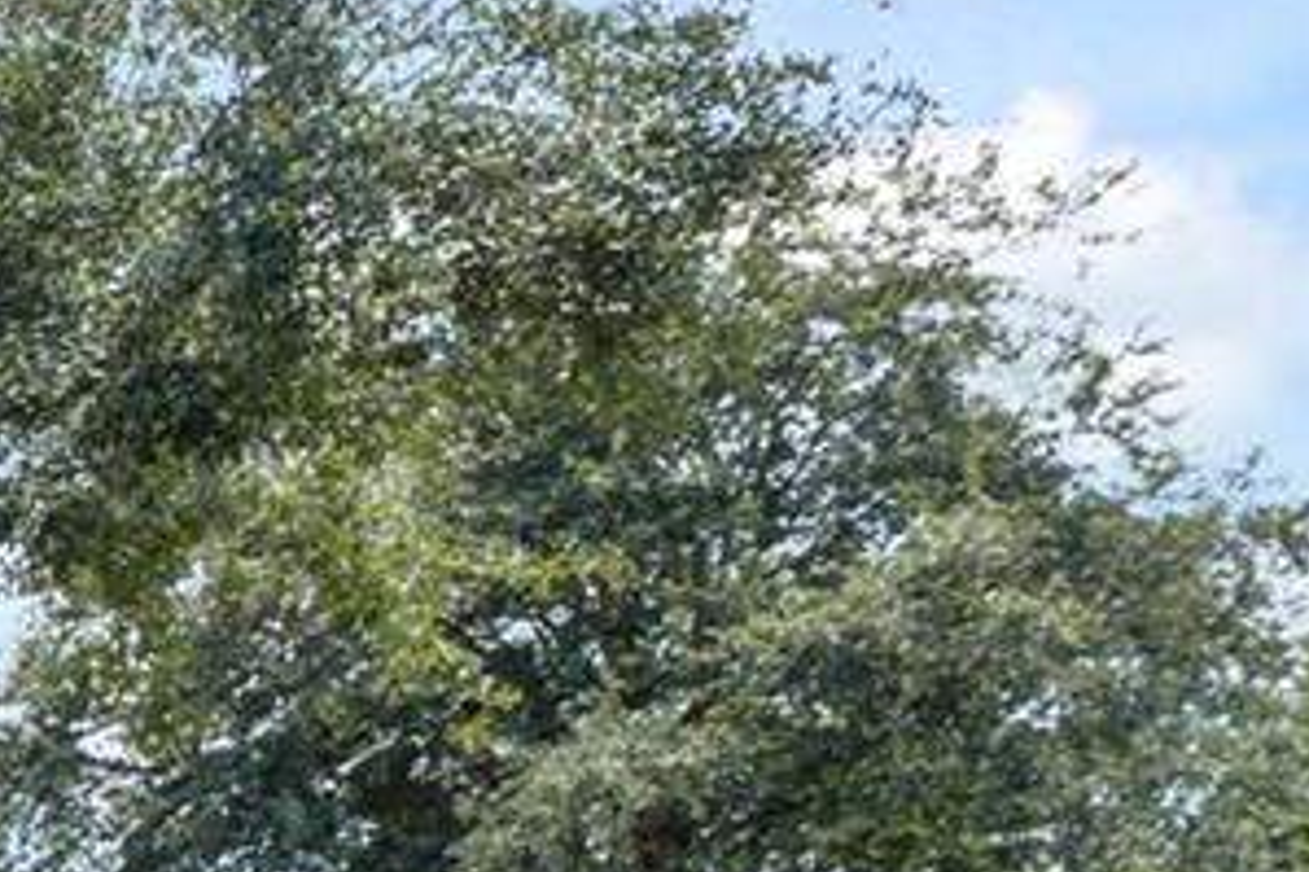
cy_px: 1157
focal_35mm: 75
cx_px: -1904
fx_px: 2725
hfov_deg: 14.8
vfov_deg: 17.0
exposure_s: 1/200
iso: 400
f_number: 8
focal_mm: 14
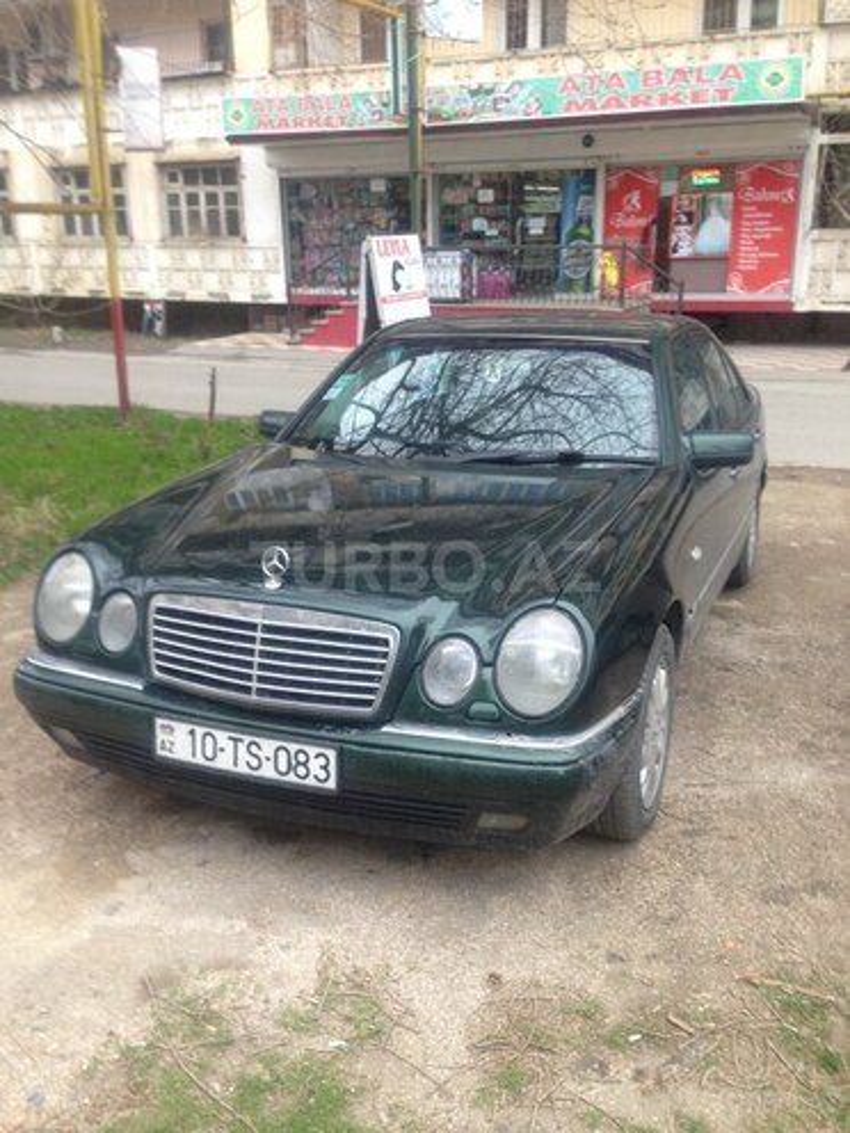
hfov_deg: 42.9
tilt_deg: -13.7
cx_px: 425
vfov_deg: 55.4
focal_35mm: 33
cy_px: 566
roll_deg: +1.2
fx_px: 1080
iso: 50
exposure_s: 1/30
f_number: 2.4
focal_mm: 4.12
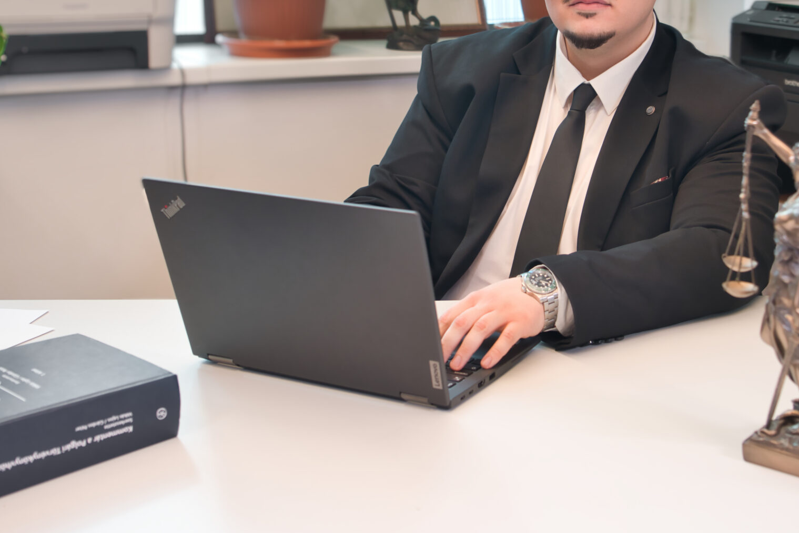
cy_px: 154
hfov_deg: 33.8
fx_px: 1310
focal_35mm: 59
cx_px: 492
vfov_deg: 22.8
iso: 200
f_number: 4
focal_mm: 35
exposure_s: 1/80
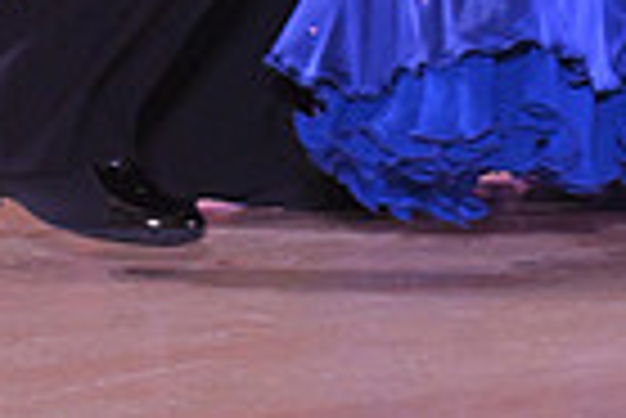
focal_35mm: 562
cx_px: 579
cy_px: -876
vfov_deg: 2.4
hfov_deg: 3.7
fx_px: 9783
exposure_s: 1/320
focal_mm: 135
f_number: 5
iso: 3200
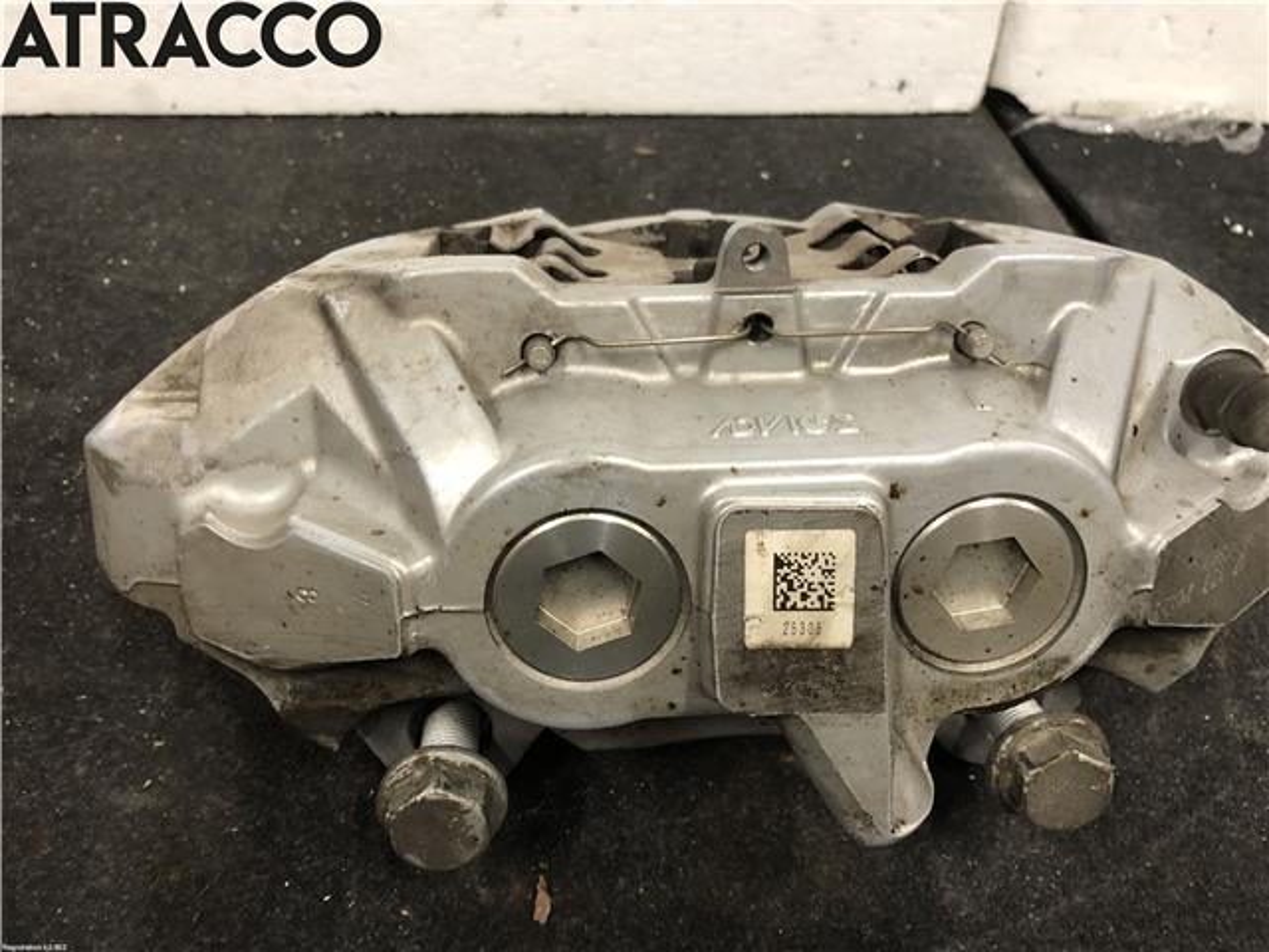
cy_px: 476
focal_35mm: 28
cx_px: 634
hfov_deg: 63.4
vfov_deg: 49.7
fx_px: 1026
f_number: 1.8
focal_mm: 3.99
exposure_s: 1/17
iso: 64
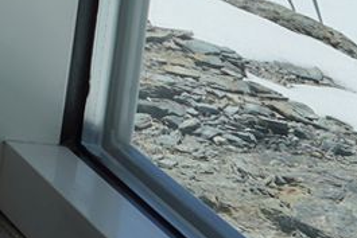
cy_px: -389
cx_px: -550
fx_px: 1796
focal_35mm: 181
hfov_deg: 9.8
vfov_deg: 7.0
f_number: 13
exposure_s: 1/200
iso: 100
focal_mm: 24
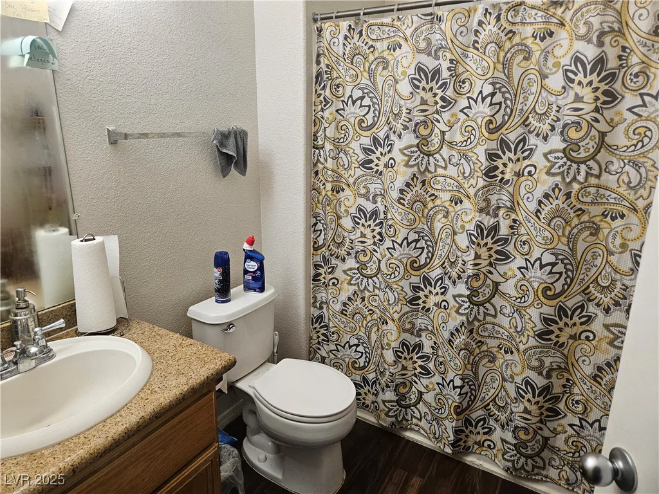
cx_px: 330
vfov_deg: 58.9
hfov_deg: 73.9
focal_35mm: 23
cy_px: 247
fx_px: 438
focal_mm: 5.4
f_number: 1.8
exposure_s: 1/59
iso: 200
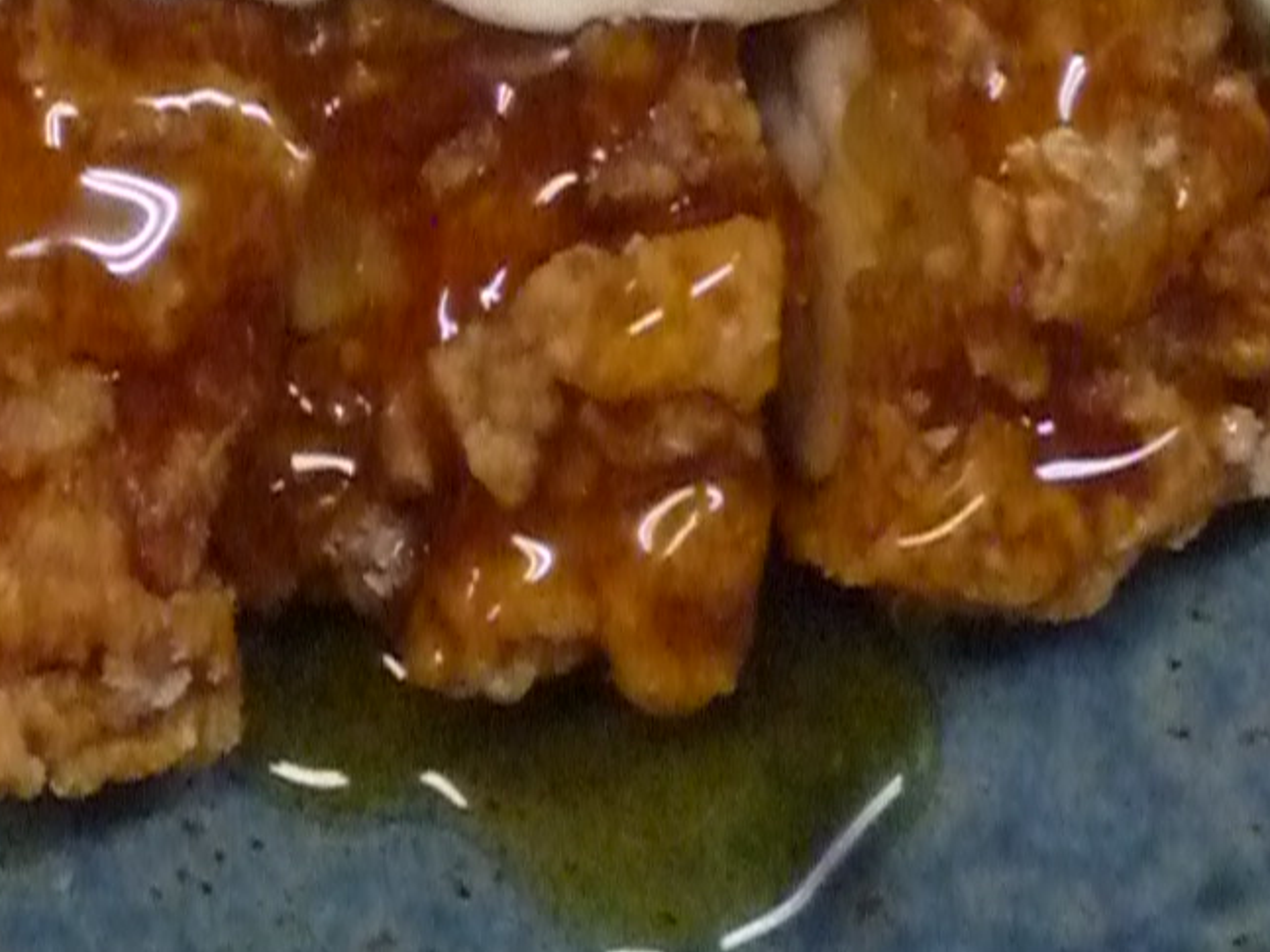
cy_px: -310
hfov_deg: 12.8
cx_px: 2
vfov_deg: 9.6
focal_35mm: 152
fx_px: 5576
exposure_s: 1/100
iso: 1600
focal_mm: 8.6
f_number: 4.3
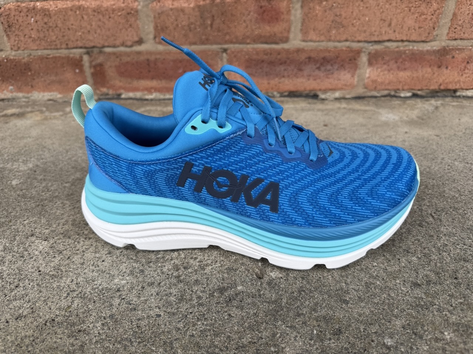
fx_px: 328
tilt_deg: -30.8
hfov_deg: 71.6
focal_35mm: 24
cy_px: 177
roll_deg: +1.1
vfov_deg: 56.8
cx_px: 236
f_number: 1.78
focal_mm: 6.76
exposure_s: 1/920
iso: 80
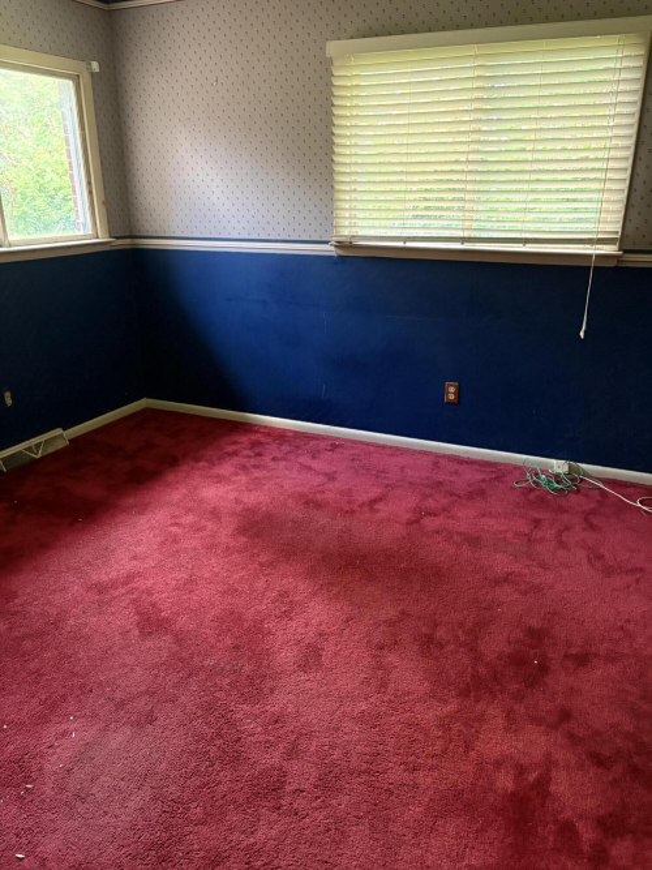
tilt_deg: -18.6
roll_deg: +0.0
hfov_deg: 53.0
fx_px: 653
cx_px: 326
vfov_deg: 67.3
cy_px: 435
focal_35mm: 26
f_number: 1.6
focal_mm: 5.96
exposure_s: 1/50
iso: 500
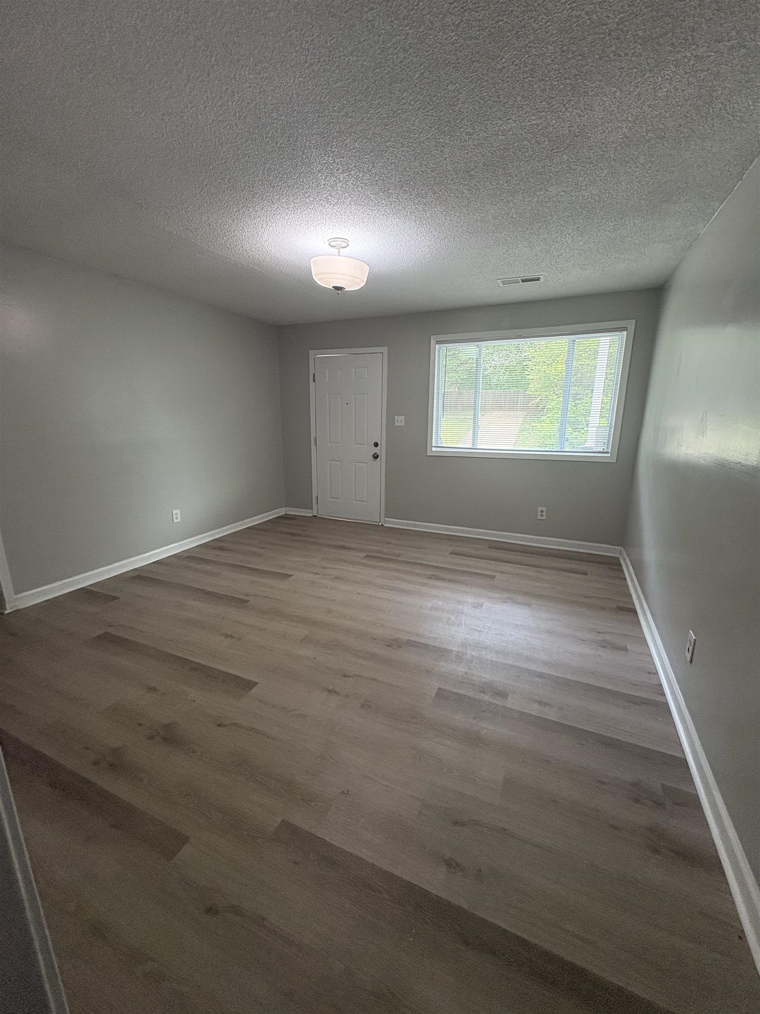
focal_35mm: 14
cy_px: 507
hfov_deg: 85.7
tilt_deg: -13.6
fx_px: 410
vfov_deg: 102.1
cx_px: 380
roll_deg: +0.2
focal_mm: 2.22
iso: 250
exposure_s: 1/60
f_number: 2.2
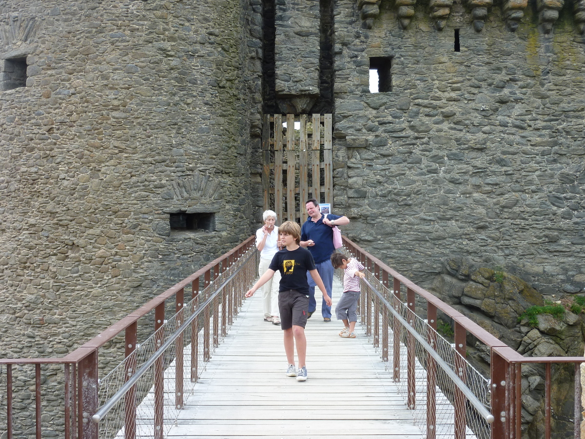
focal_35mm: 55
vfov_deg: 26.6
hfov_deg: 34.9
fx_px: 929
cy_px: 220
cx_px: 292
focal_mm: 9.1
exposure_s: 1/250
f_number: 3.9
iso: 80
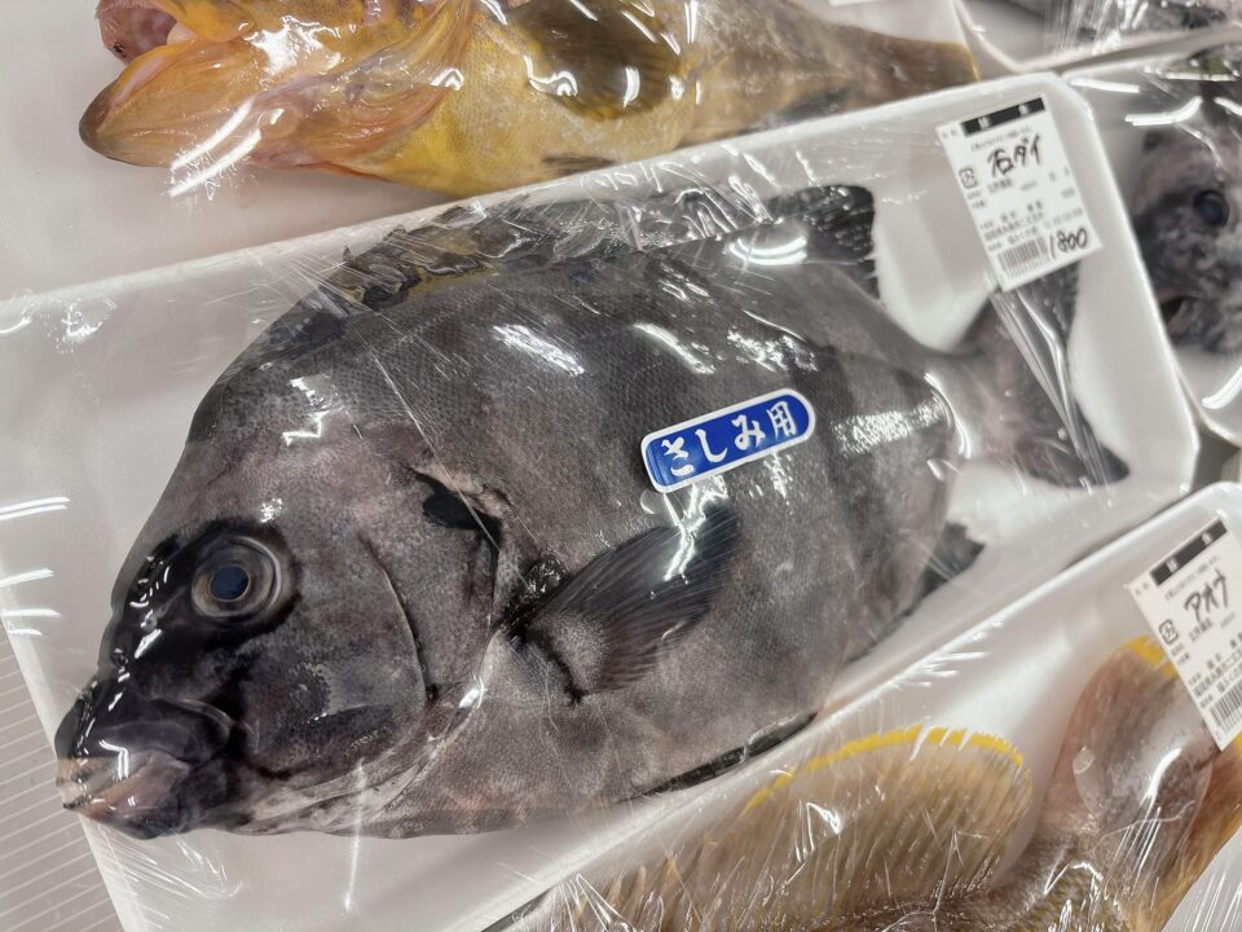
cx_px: 621
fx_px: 933
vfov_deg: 53.1
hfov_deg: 67.3
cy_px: 466
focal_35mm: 26
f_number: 1.6
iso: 80
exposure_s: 1/60
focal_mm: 5.96
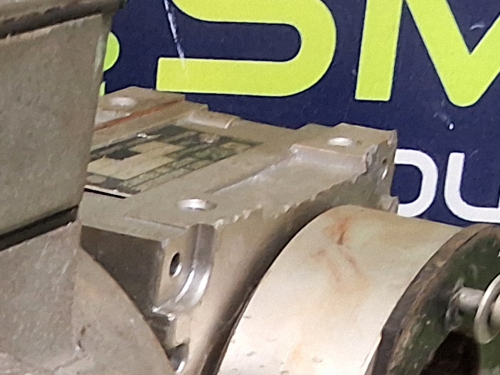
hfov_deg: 14.2
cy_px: 598
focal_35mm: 130
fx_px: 1877
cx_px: -239
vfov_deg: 10.9
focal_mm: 2.91
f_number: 1.9
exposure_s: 1/24
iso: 320
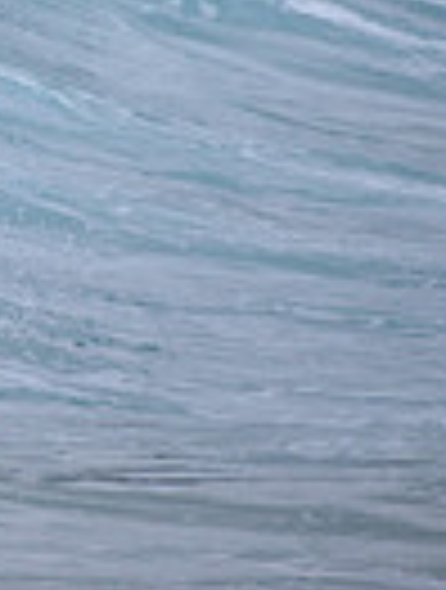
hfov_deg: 0.6
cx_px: -376
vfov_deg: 0.8
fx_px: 44466
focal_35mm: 2601
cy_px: -46
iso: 220
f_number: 5.6
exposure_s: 1/2000
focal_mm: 500
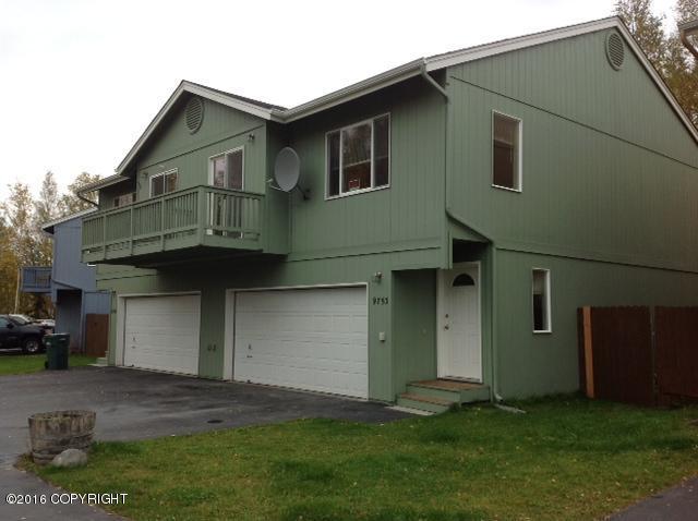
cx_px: 349
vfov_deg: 40.6
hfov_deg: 52.7
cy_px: 260
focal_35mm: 35
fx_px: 705
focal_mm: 4.28
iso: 80
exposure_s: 1/403
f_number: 2.4
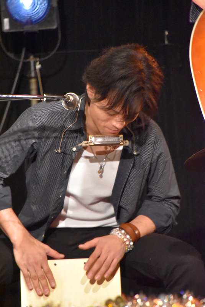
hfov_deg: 3.8
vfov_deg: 5.7
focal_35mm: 360
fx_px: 3068
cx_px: 102
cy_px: 154
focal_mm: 240
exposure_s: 1/125
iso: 9000
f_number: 6.3
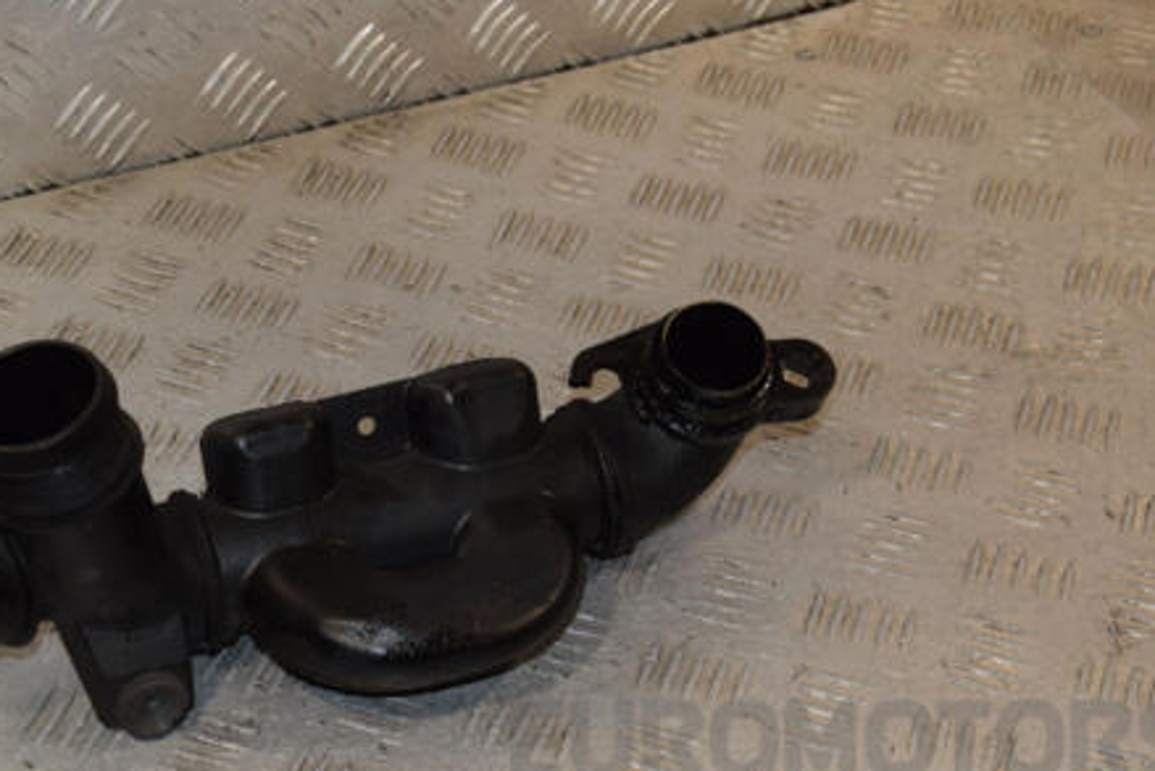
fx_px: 2632
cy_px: 389
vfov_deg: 16.7
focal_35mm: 82
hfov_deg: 24.7
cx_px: 460
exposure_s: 1/200
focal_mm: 40
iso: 800
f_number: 8
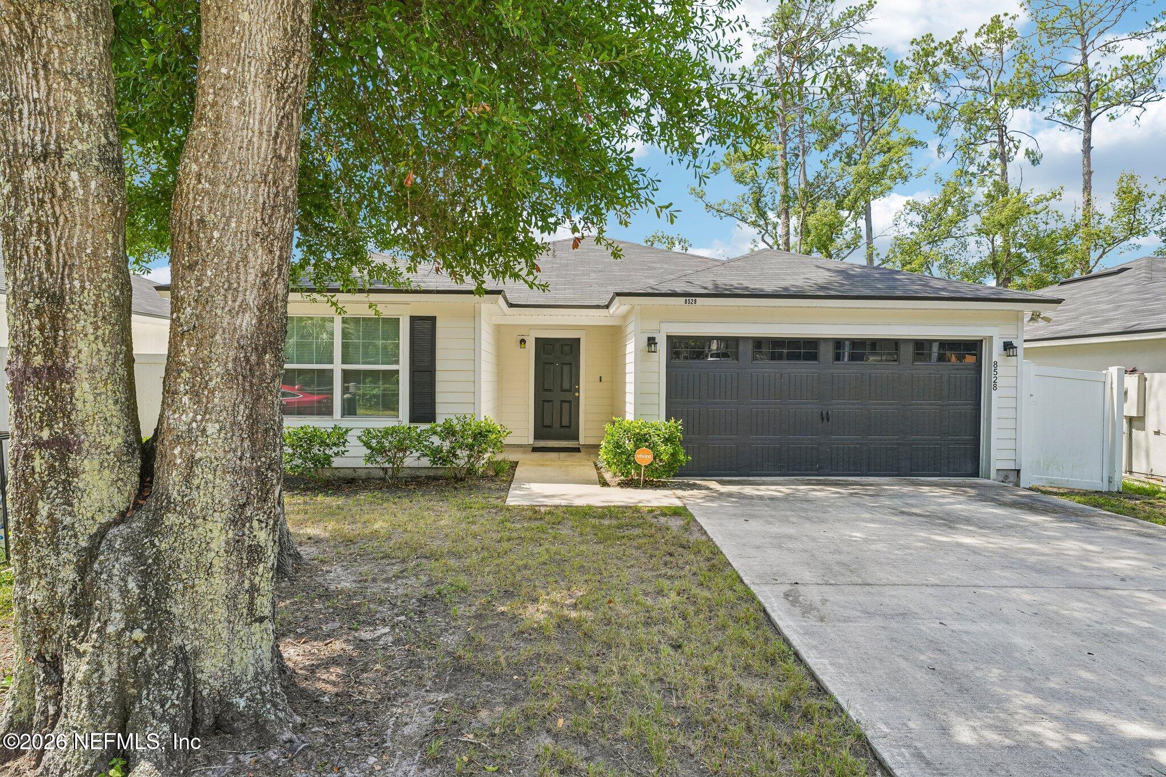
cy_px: 388
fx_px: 609
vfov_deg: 65.1
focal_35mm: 19
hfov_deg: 87.5
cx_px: 583
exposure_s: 1/125
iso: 400
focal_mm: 18.8
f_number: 10
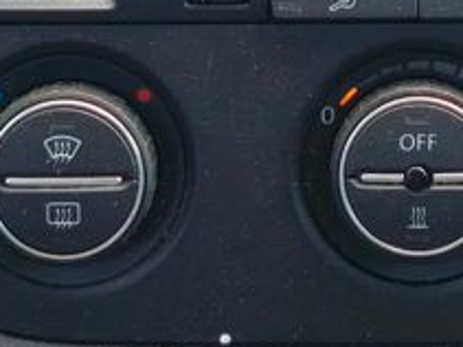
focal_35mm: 223
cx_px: 430
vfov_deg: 6.4
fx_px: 2981
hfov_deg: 8.8
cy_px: -380
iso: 50
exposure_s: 1/166
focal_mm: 6.57
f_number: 1.6
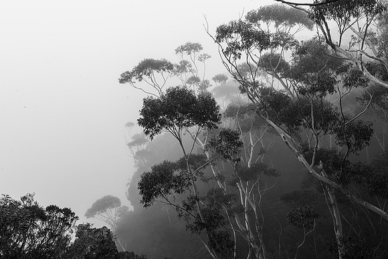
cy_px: 130
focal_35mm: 26
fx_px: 280
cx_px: 194
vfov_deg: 49.6
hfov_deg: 69.4
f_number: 11
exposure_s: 1/80
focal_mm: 26
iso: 400
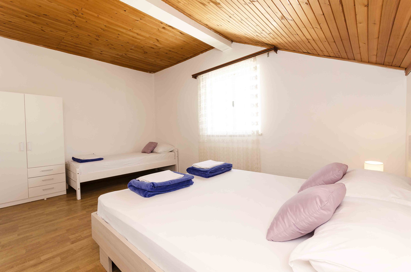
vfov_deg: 77.1
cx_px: 206
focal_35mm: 15
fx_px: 171
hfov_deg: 100.5
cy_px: 136
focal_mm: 10
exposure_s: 1/50
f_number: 7.1
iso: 100
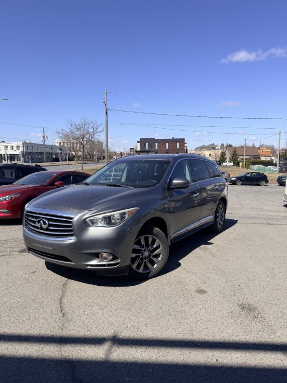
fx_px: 265
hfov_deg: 56.8
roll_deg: +0.5
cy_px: 192
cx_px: 144
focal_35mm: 24
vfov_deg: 71.6
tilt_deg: -5.8
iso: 80
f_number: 1.78
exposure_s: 1/4975
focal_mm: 6.76
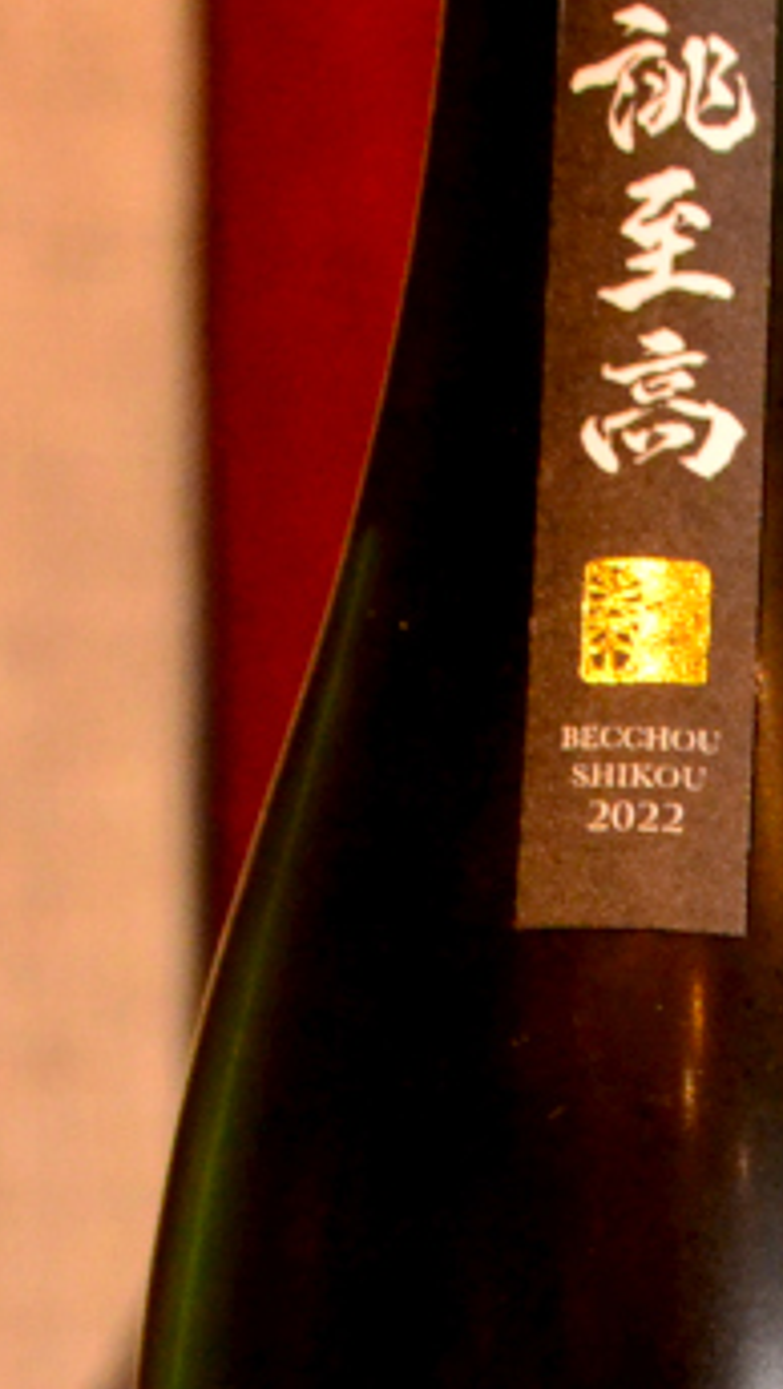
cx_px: 872
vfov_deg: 11.8
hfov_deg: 6.8
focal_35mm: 178
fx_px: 6557
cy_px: 1651
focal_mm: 26
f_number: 4.2
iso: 1600
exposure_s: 1/60
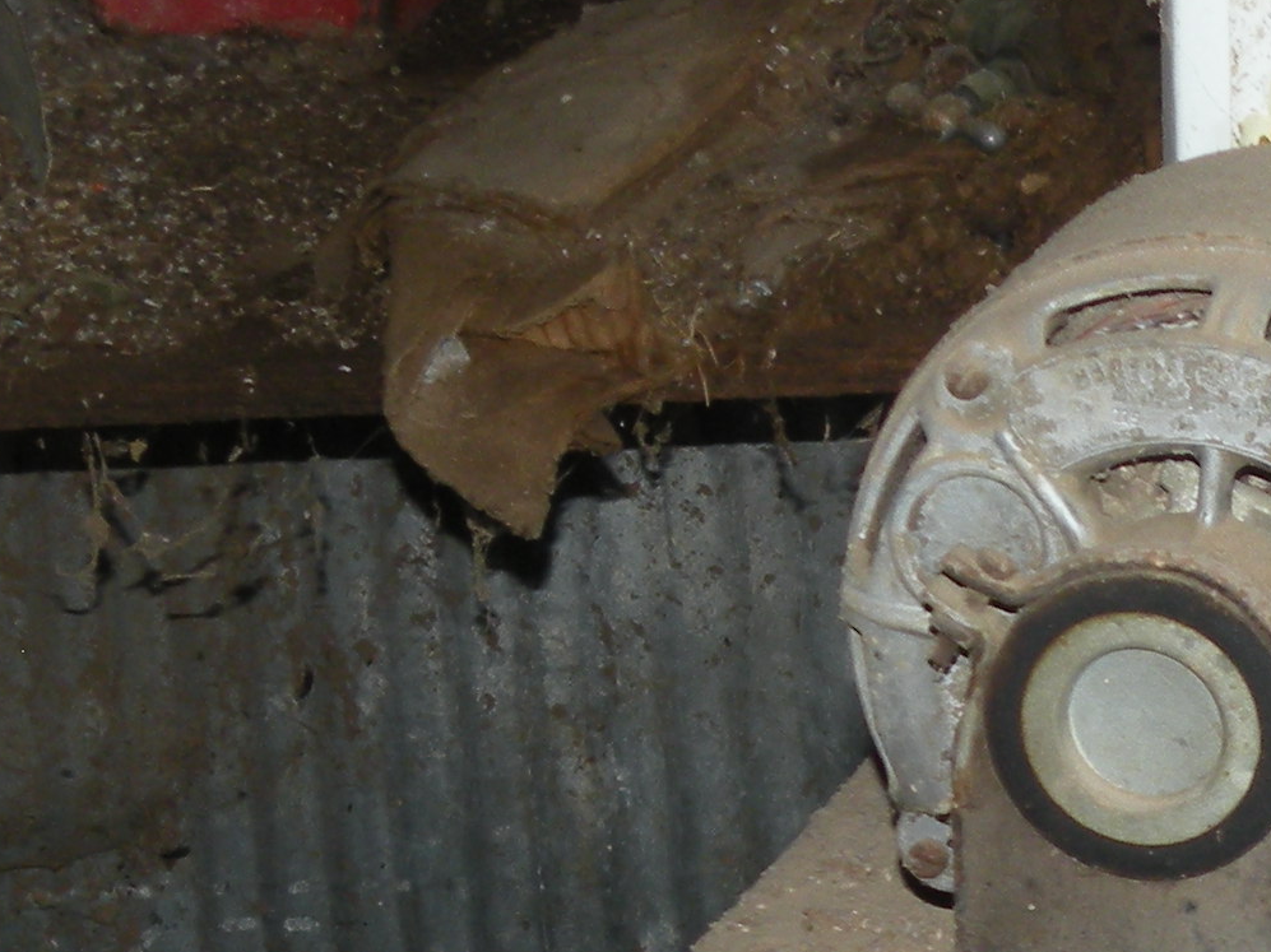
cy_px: 828
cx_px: 1939
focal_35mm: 205
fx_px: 7524
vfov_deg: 7.2
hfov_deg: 9.4
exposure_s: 1/30
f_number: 3.5
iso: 64
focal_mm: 9.8
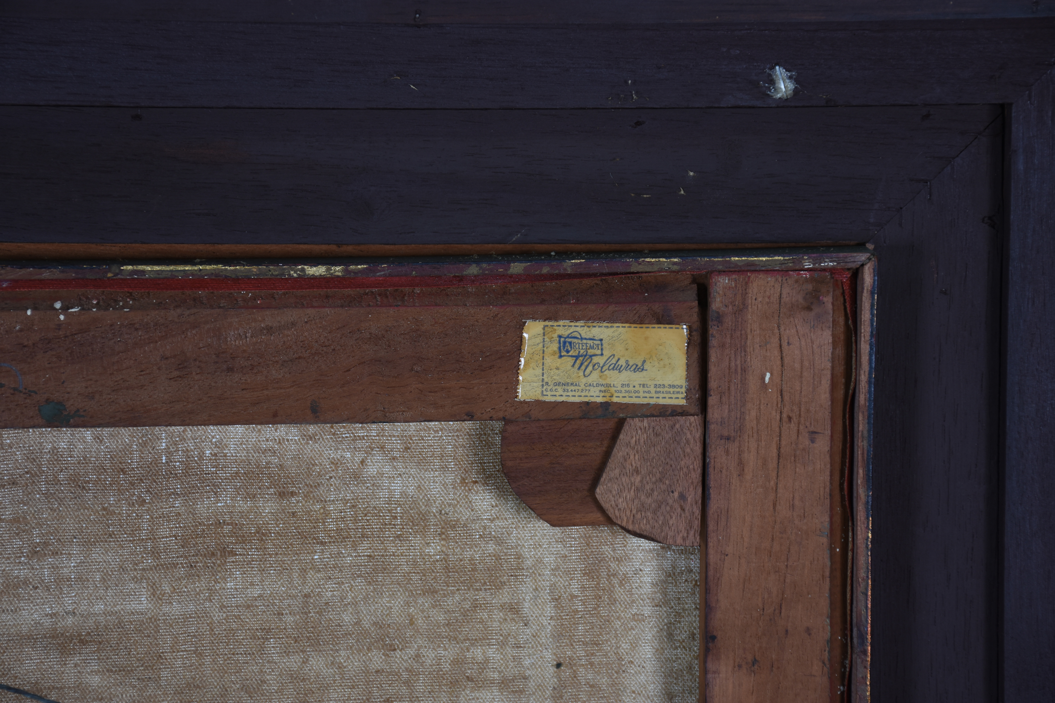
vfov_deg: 13.0
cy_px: 352
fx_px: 3077
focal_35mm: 105
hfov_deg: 19.5
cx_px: 528
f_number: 6.3
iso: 200
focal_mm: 70
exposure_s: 1/50
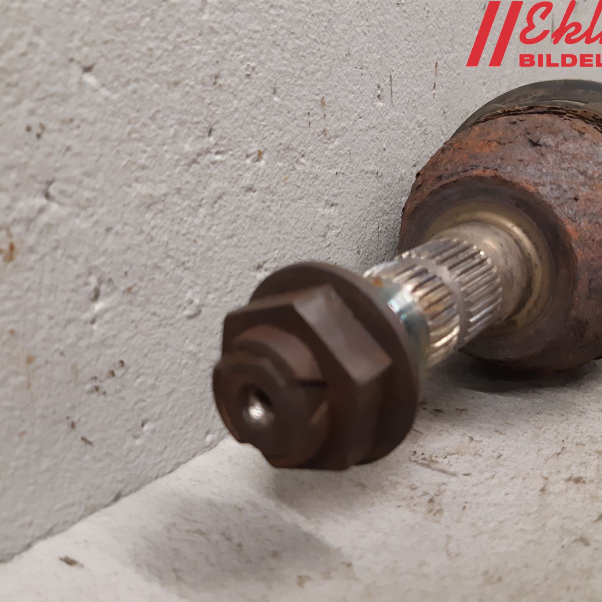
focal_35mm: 31
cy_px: 304
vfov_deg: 52.5
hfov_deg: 52.5
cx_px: 303
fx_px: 610
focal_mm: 3.93
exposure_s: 1/50
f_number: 1.7
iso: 200
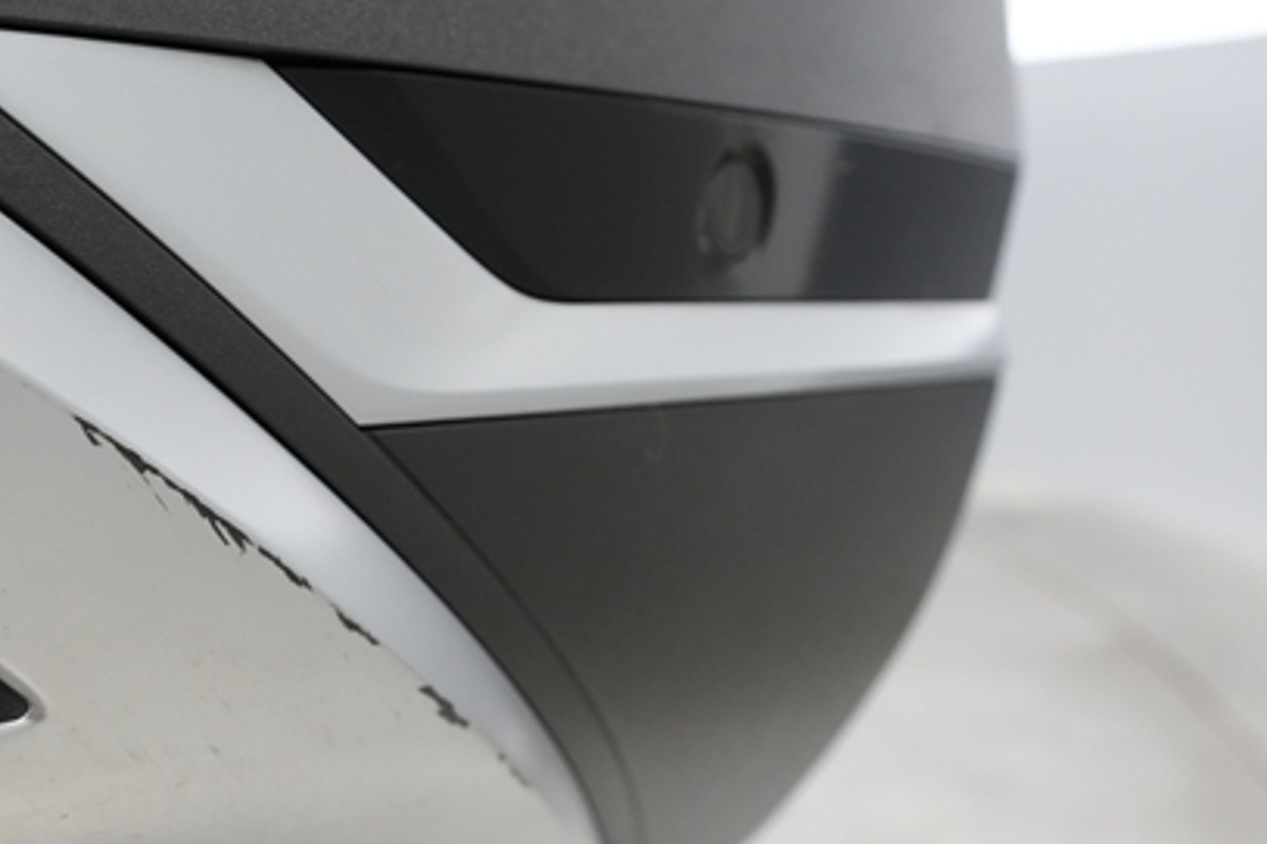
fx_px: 1548
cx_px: 473
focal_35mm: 44
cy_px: 654
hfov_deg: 44.1
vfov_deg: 29.9
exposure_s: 1/100
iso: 4000
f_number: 5.6
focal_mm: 28
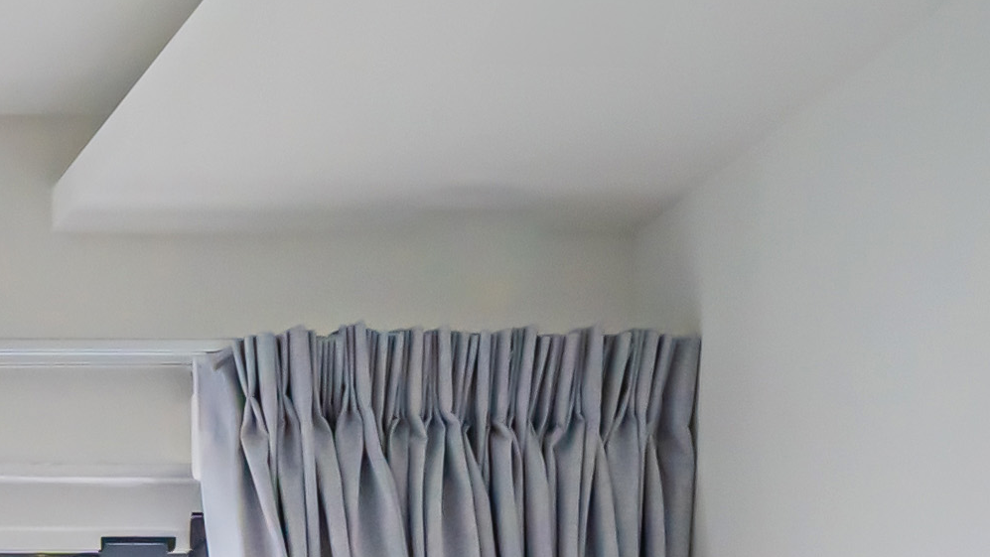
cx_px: -1625
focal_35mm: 88
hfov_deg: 13.4
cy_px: 1537
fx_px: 2310
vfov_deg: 10.6
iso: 400
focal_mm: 14
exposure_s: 1/1000
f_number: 10
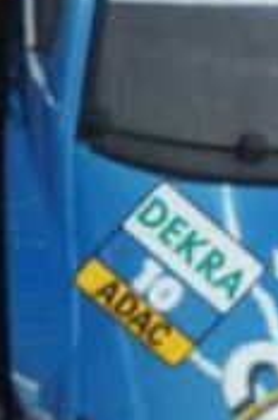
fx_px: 5396
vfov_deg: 4.4
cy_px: -418
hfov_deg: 2.9
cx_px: 393
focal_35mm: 464
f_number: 5.6
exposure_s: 1/60
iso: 200
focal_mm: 60
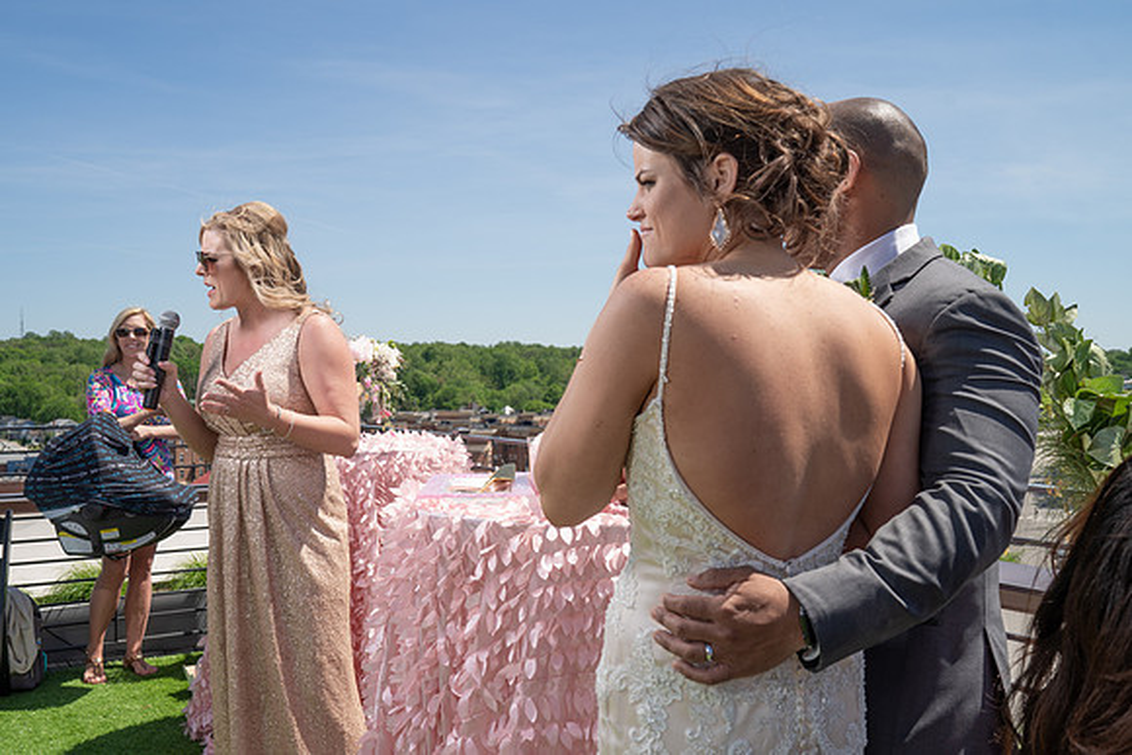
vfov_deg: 36.5
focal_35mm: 36
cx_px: 549
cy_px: 389
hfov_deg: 52.6
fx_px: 1145
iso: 50
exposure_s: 1/250
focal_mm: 35
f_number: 7.1
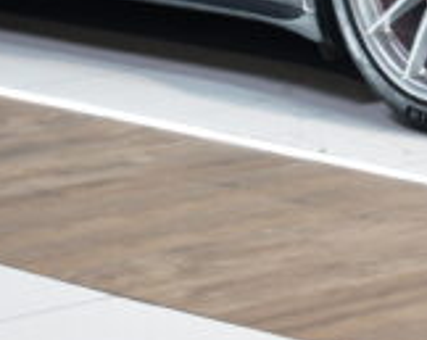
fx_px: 3936
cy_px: -211
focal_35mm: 312
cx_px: 482
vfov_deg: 4.9
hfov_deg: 6.2
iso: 640
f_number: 2.8
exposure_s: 1/80
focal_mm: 70
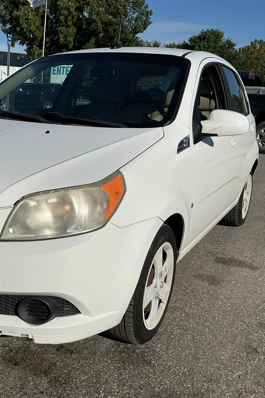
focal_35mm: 39
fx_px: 430
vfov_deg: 49.5
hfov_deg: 33.1
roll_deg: -3.1
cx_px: 47
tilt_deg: -12.8
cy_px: 199
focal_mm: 3
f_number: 1.8
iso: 25
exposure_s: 1/6536
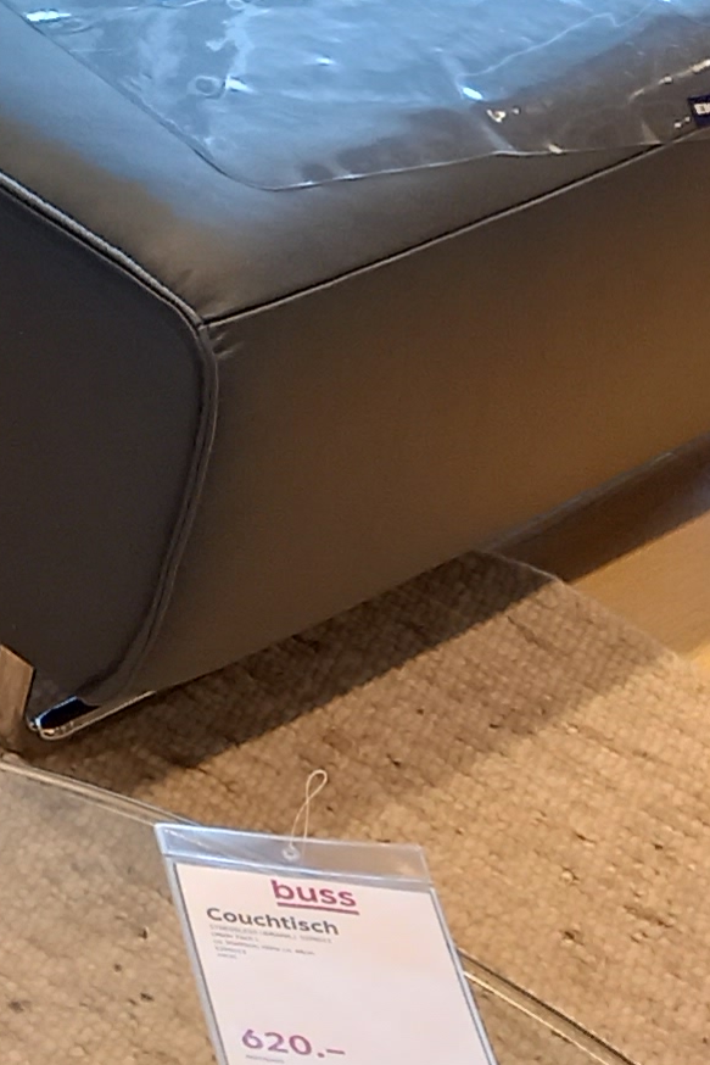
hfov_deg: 9.8
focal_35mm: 119
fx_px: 3519
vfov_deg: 16.7
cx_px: -1129
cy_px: -95
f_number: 2
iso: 160
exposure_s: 1/60
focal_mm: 4.6
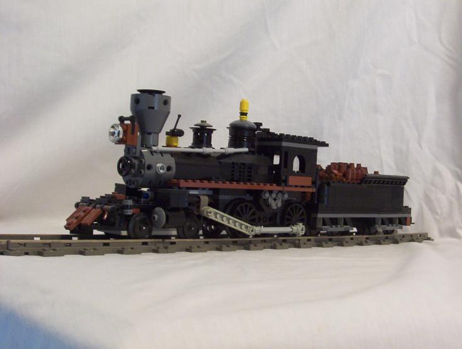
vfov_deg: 28.7
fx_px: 682
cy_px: 174
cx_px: 231
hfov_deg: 37.4
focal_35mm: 51
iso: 200
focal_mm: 7.88
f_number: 3.16
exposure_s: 1/8.19
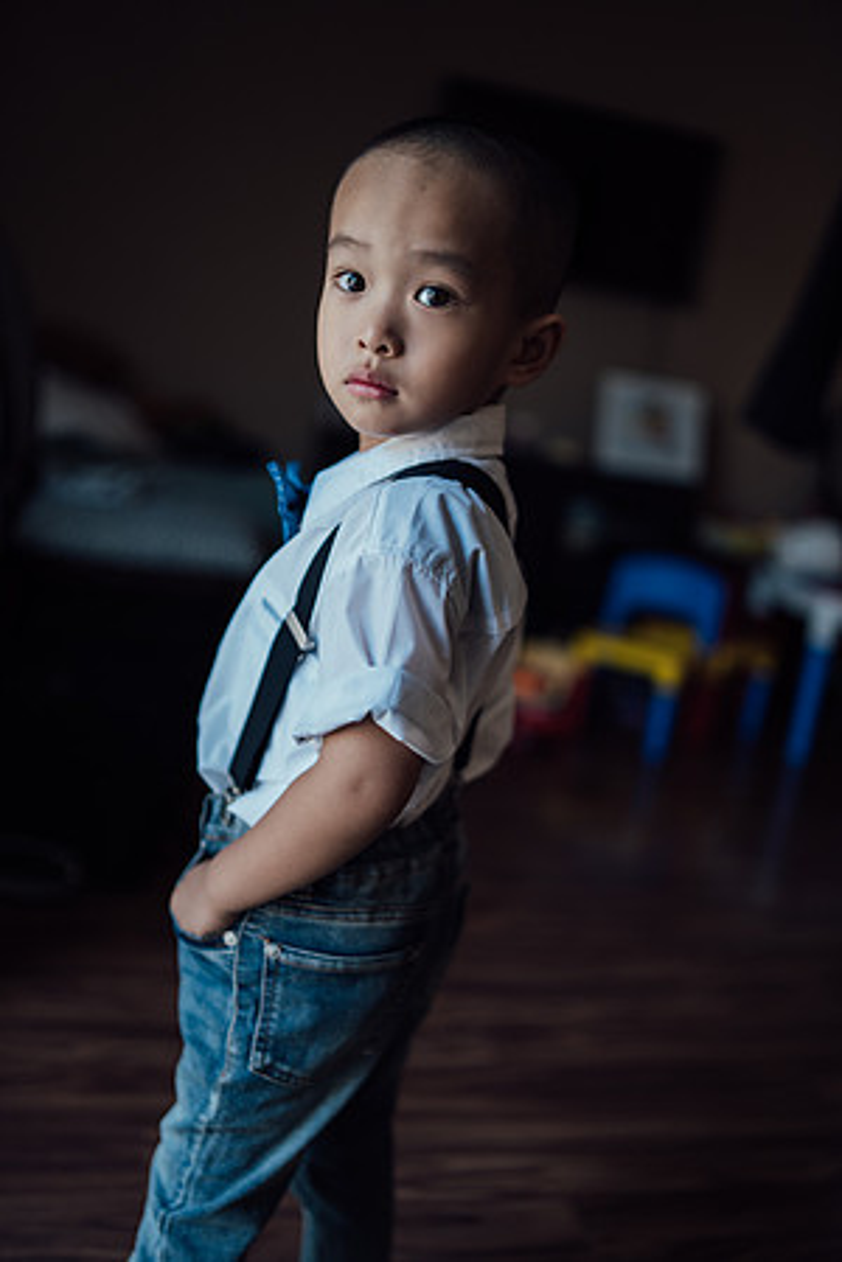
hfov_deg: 37.9
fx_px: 1228
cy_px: 631
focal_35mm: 35
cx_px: 421
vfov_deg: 54.4
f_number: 1.4
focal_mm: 35
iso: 125
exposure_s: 1/250
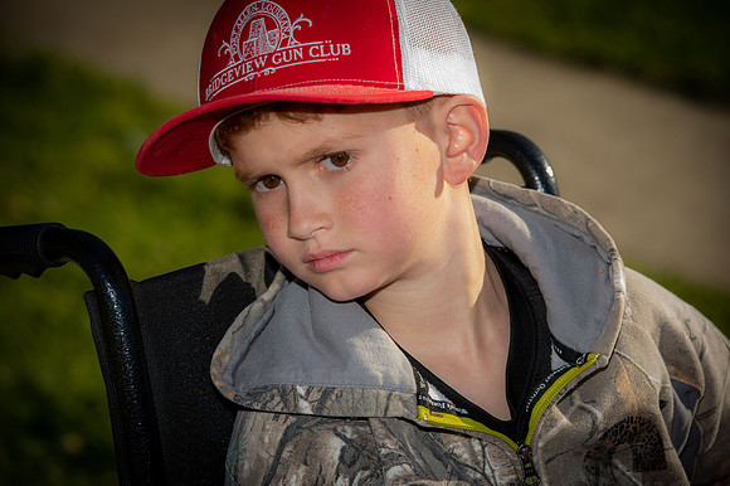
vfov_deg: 7.8
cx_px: 365
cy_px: 243
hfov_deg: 11.8
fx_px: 3546
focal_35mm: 175
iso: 50
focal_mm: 175
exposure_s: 1/160
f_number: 8
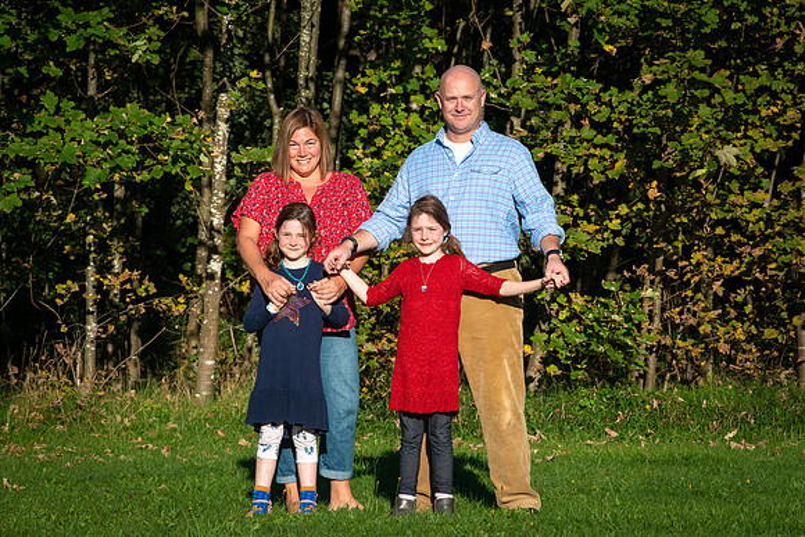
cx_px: 472
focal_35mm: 147
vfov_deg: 9.4
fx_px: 3281
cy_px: 238
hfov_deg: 14.0
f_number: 13
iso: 200
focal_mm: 125
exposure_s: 1/640
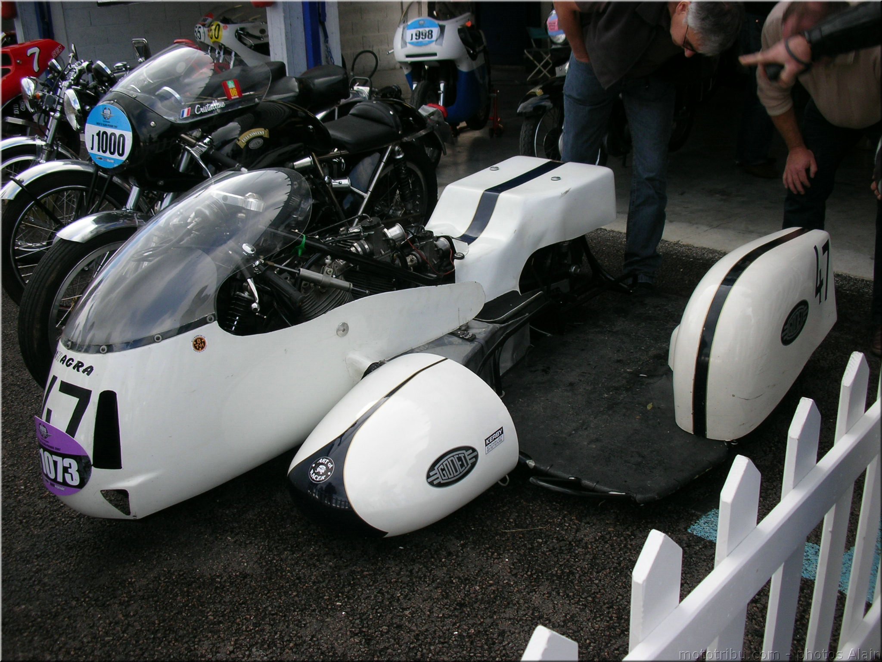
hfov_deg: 52.6
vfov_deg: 40.7
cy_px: 331
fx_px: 892
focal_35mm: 35
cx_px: 441
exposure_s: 1/39.3
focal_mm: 5.8
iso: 50
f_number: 8.5
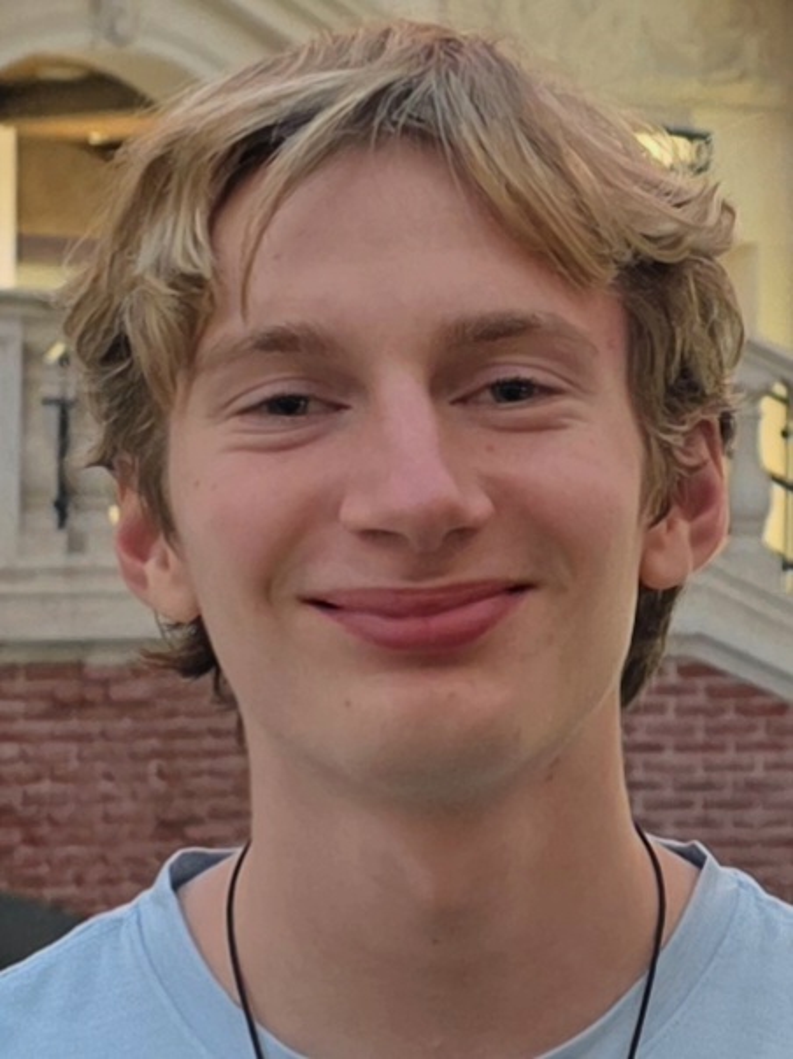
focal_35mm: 23
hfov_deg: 58.8
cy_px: 530
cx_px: 396
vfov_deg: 74.0
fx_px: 704
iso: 250
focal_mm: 6.3
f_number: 1.7
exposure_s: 1/54.3
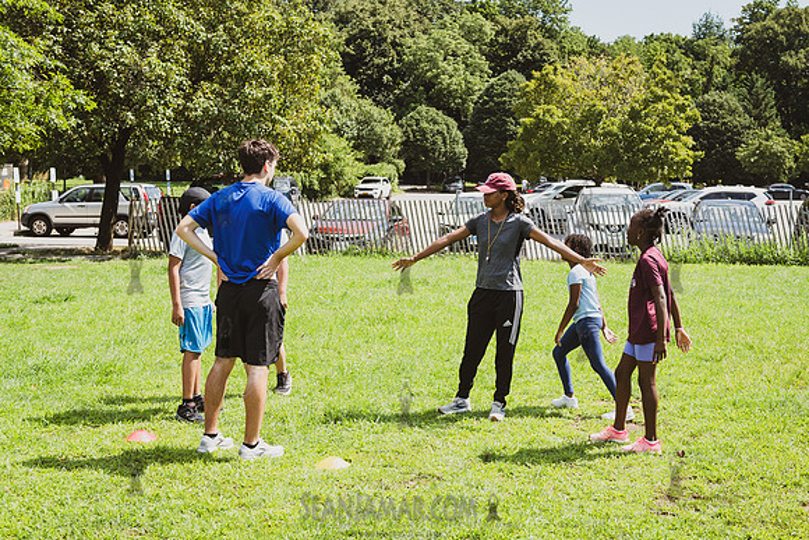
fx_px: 1025
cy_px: 272
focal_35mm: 46
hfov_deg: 42.9
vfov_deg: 29.5
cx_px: 484
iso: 200
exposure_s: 1/1600
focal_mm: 36
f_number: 3.5
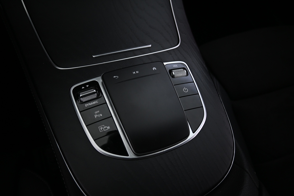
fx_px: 196
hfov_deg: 73.7
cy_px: 98
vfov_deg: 53.1
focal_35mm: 24
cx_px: 147
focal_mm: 16
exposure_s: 1/25
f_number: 3.5
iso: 900
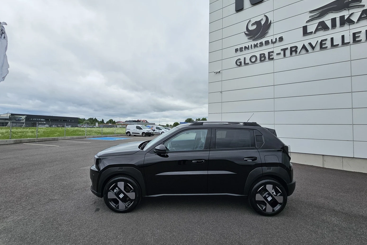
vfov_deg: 81.2
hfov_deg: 104.3
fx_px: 143
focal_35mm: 14
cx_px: 182
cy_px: 122
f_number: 2.2
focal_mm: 2.2
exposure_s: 1/1372
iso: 50
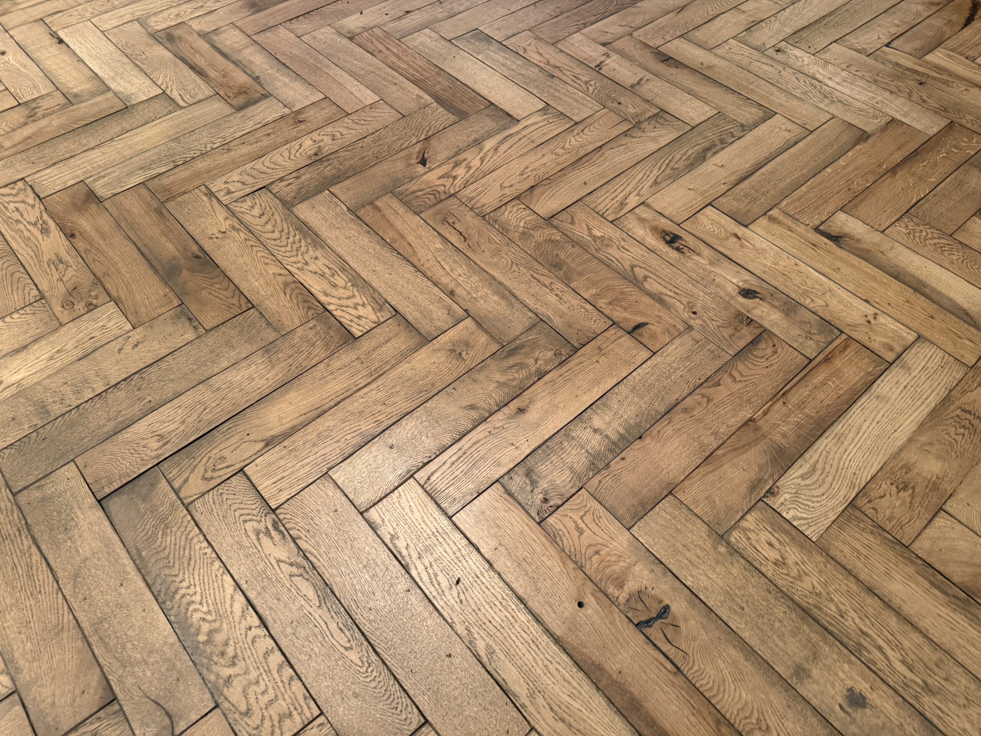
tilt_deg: -51.4
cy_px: 368
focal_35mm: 24
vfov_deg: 56.8
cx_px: 490
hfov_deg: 71.6
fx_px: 680
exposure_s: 1/50
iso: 250
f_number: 1.78
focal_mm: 6.76
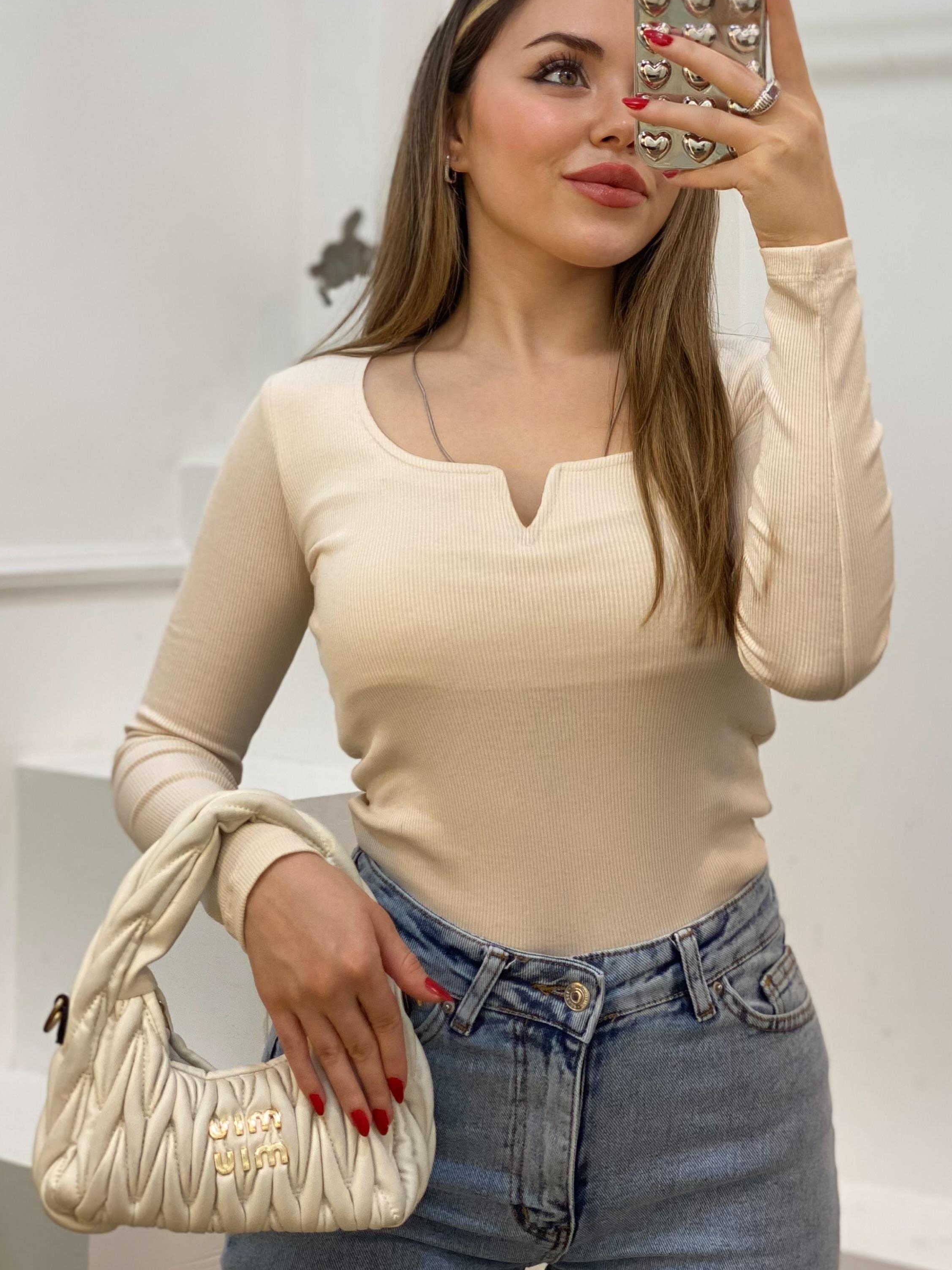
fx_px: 2567
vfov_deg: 27.6
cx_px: 552
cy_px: 443
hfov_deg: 21.0
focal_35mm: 70
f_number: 2
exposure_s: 1/100
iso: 64
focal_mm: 6
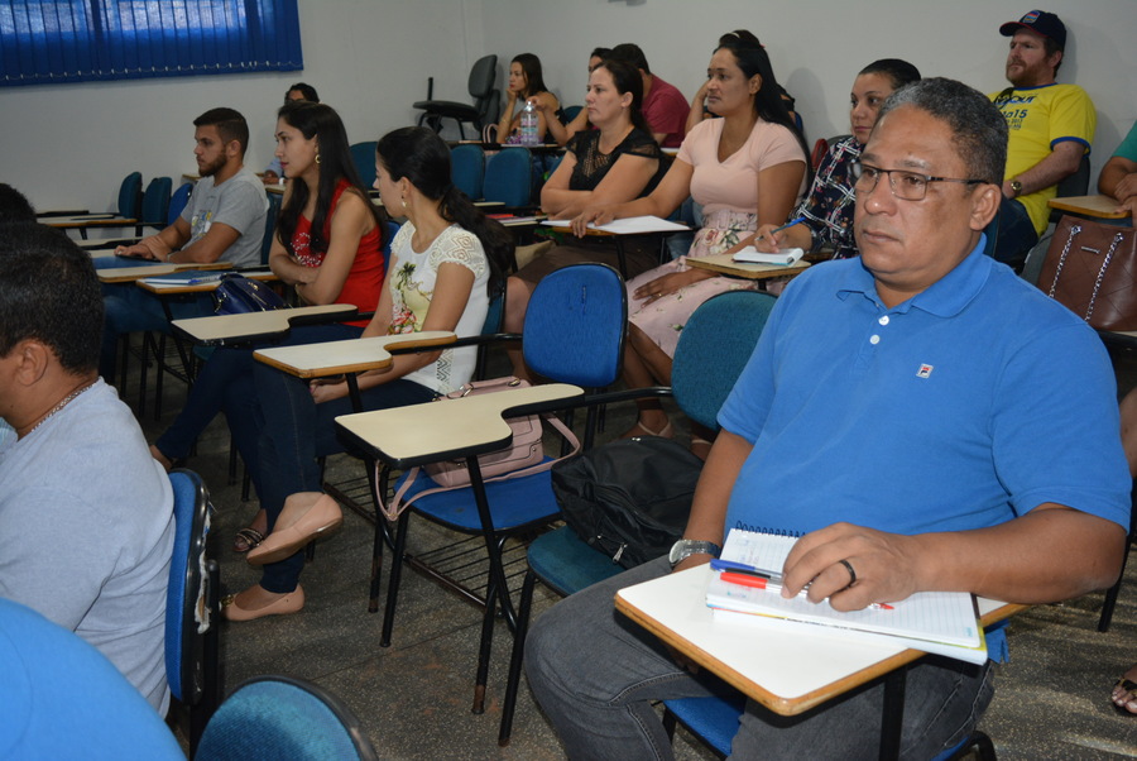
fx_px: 1043
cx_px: 568
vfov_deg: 40.1
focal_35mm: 33
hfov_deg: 57.2
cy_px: 380
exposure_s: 1/60
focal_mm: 22
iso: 720
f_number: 3.8
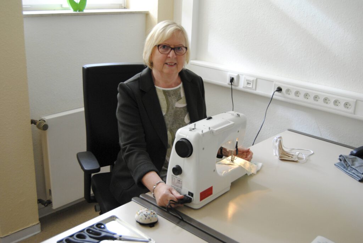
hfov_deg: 49.5
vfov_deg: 34.3
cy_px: 122
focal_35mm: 39
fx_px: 394
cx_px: 182
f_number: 4
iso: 720
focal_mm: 26
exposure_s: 1/30
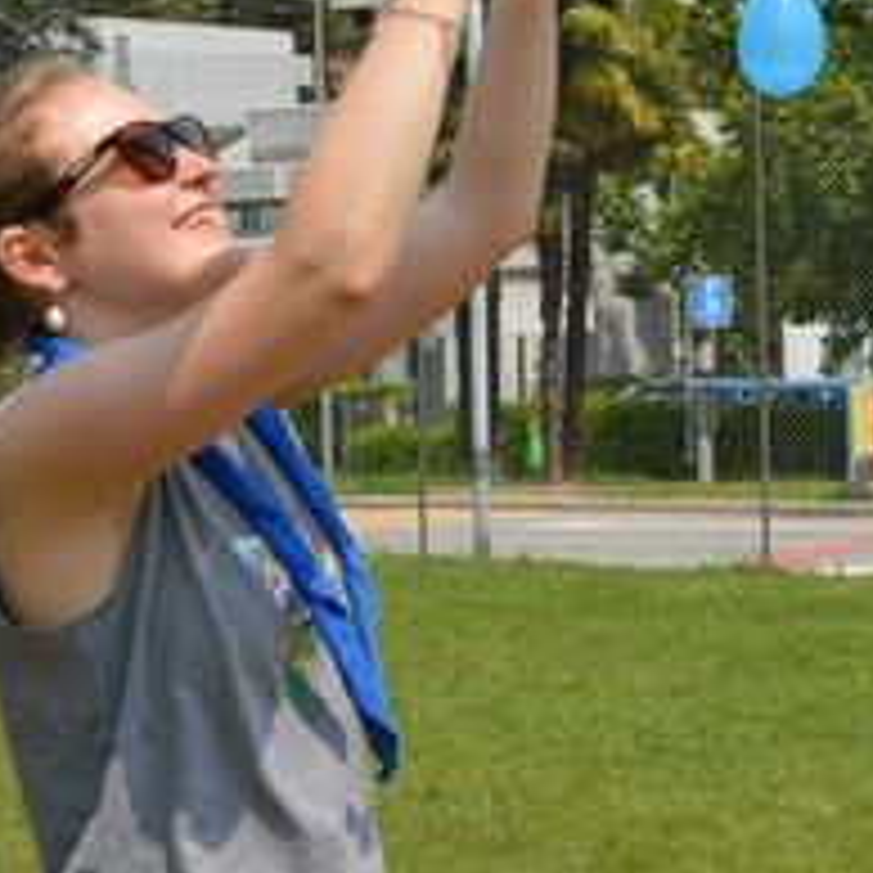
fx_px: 3262
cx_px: 1120
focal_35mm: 114
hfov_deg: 14.6
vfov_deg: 15.1
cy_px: 81
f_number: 8
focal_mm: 29
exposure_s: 1/250
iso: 100
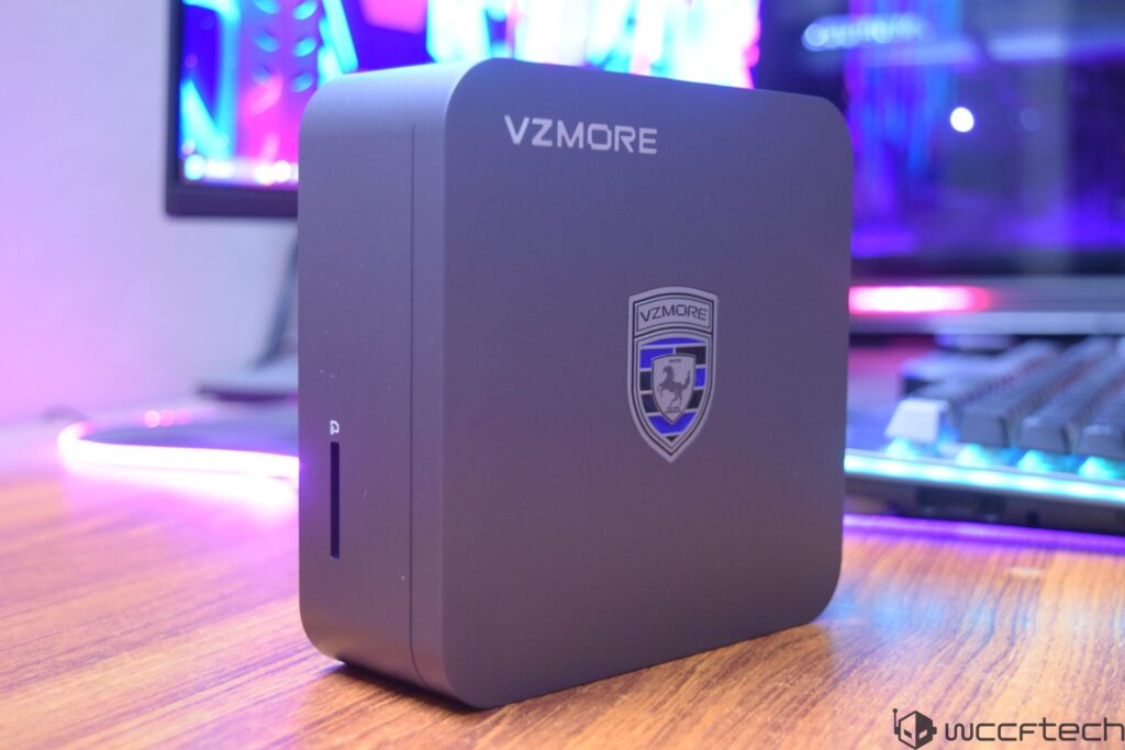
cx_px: 562
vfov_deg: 26.5
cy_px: 375
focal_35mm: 51
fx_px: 1594
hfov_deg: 38.9
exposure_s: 1/8
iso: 1600
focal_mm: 34
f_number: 5
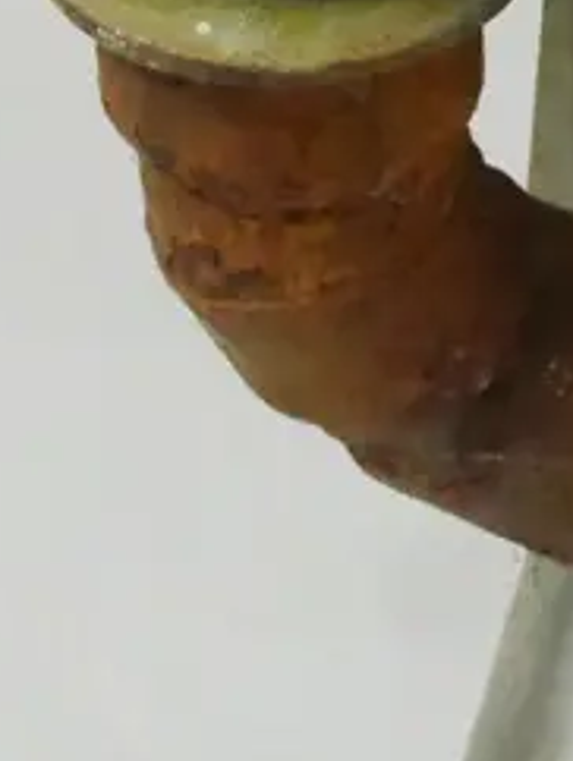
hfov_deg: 10.3
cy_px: -796
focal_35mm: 144
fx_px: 3173
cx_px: 304
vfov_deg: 12.1
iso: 4000
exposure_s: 1/60
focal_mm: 17
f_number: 7.1
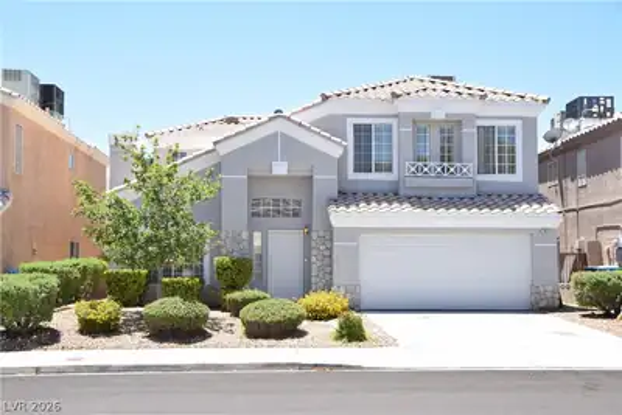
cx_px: 311
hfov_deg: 49.5
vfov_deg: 34.2
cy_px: 208
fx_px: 674
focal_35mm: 39
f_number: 10
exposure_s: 1/200
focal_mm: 26
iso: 100
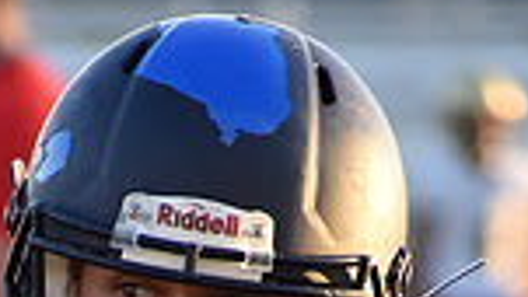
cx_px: 128
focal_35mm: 1204
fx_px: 16860
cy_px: 964
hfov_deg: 1.8
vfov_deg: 1.0
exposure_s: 1/500
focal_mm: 200
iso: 900
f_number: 5.3
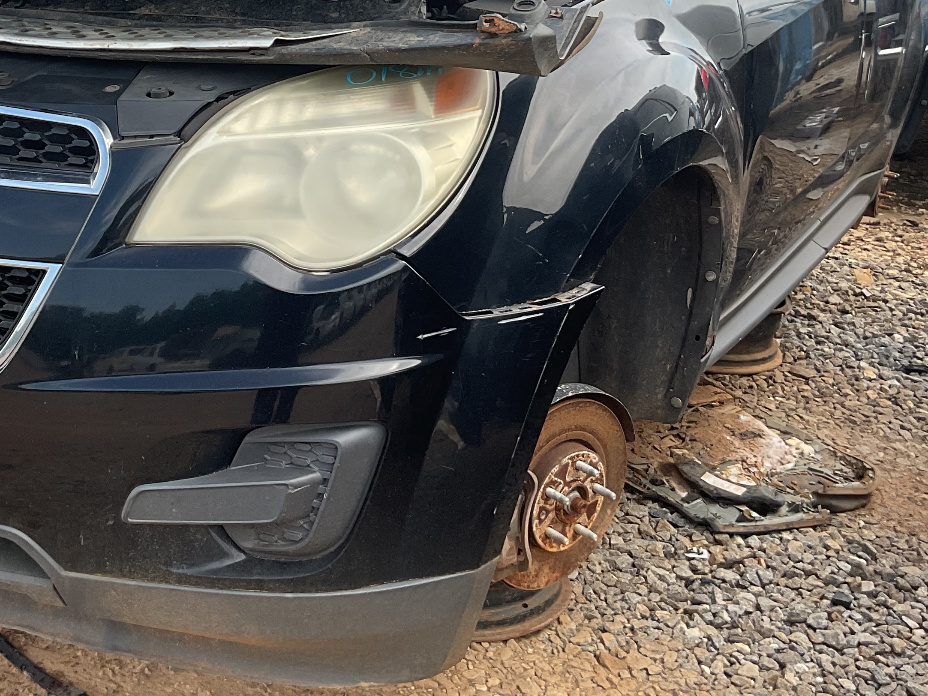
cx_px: 333
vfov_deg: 26.6
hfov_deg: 35.3
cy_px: 157
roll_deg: -4.2
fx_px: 1448
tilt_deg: -13.9
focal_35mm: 54
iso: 16
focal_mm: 3
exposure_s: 1/580
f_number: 1.8
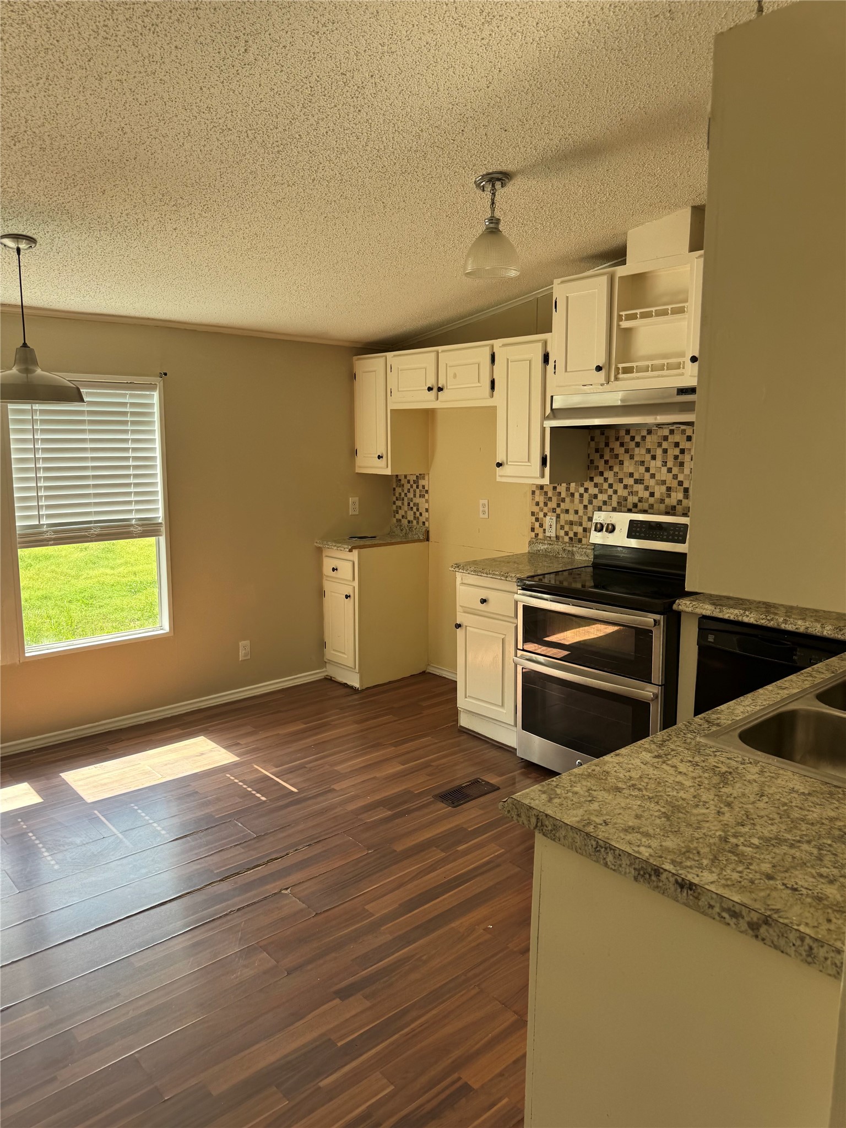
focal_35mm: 24
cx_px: 423
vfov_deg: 71.6
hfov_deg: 56.8
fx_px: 782
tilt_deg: -7.6
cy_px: 564
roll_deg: +1.0
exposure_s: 1/159
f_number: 1.78
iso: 80
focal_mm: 6.76
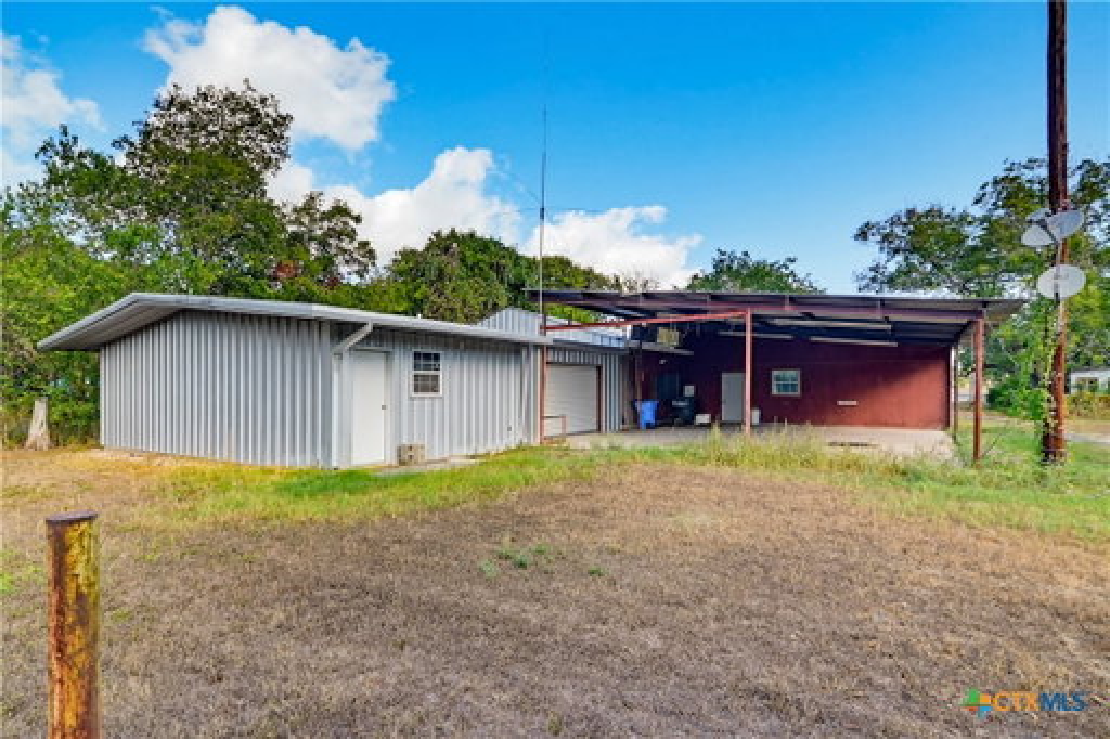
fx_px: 524
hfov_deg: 93.3
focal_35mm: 17
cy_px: 370
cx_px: 555
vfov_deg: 70.4
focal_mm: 11.5
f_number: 7.1
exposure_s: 1/100
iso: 100
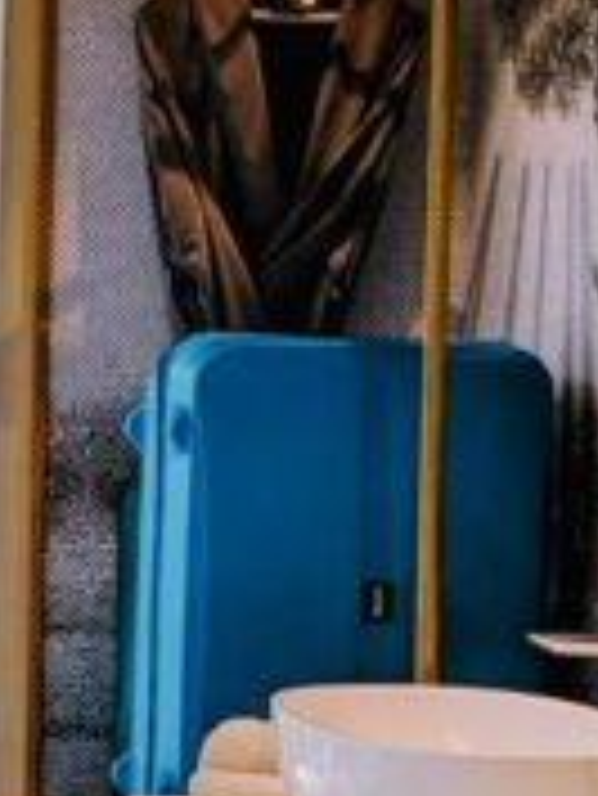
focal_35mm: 139
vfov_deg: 14.1
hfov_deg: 10.3
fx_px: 3198
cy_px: 562
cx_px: -286
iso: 22
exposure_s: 1/233
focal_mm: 6.9
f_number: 1.68
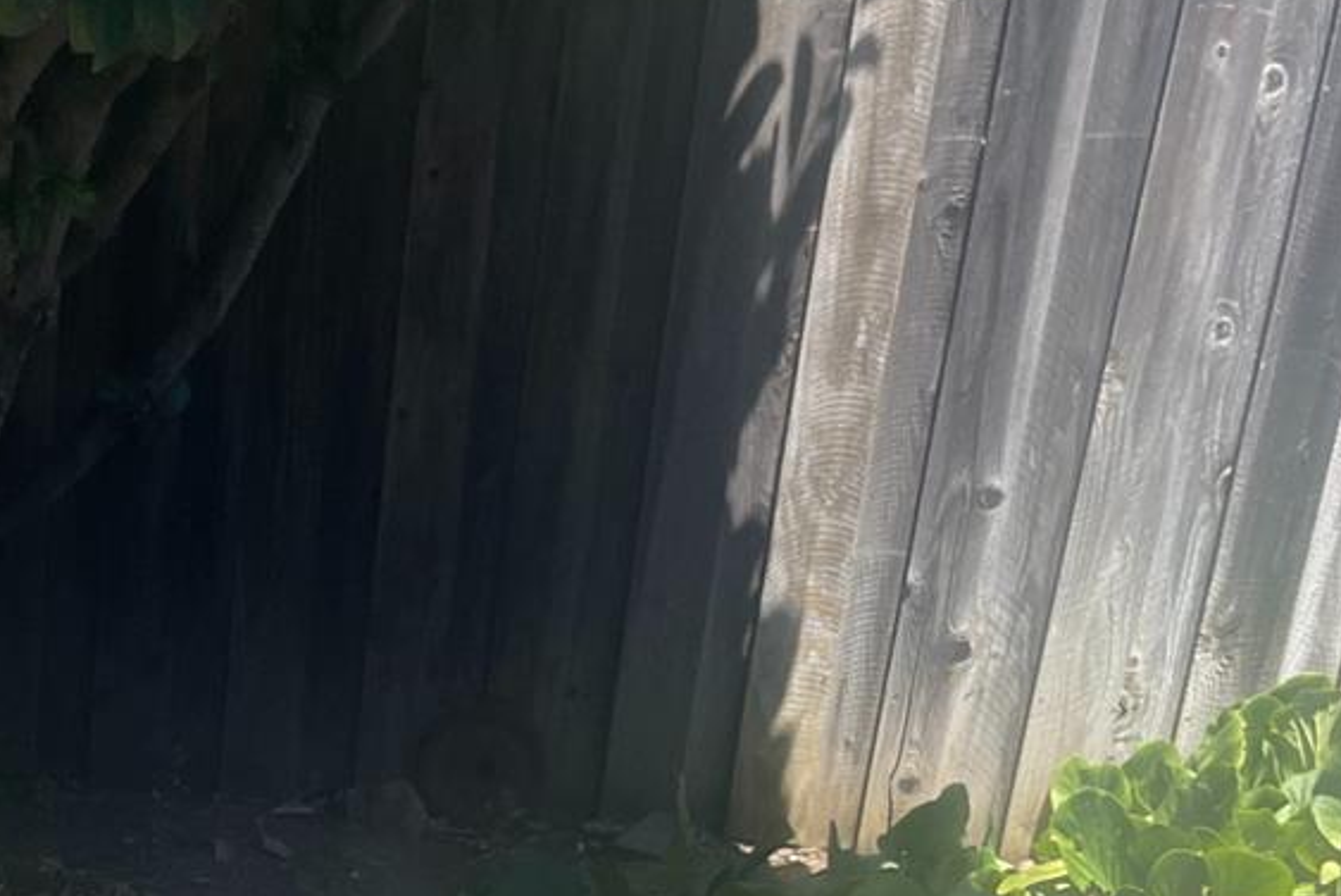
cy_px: 1108
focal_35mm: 72
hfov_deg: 26.7
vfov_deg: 17.9
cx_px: 25
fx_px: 2683
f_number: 1.6
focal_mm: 4.2
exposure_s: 1/2132
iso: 32
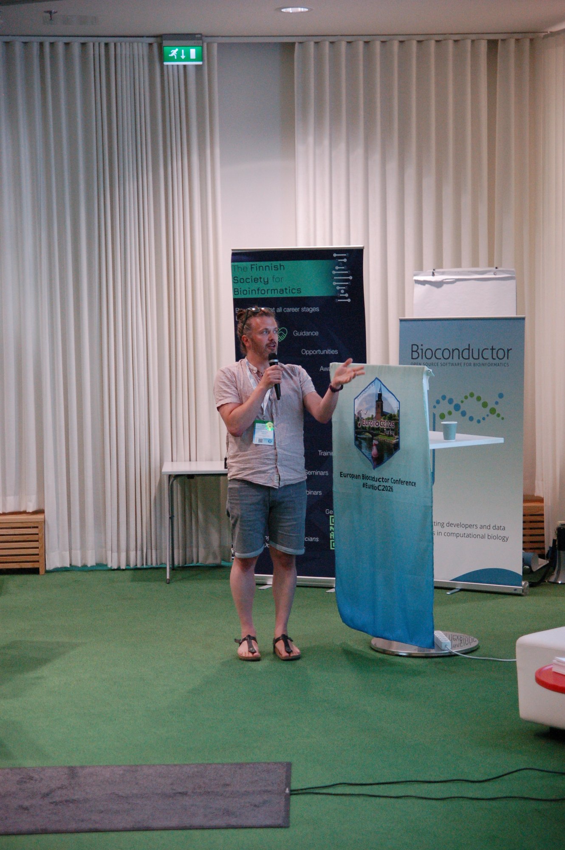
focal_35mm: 75
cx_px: 282
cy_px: 425
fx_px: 1769
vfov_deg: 27.0
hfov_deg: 18.2
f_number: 3.2
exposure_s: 1/125
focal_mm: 50
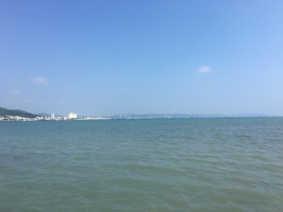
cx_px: 142
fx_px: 237
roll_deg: -2.0
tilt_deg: +4.1
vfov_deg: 48.2
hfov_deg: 61.7
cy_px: 106
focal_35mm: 29
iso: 25
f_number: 2.2
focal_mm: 4.15
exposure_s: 1/2137
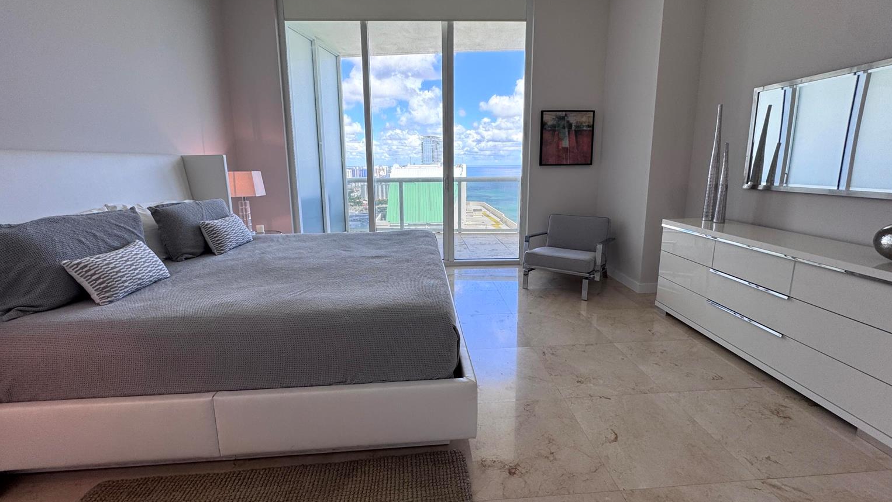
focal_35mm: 16
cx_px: 449
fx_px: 378
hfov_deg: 99.4
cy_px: 230
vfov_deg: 67.0
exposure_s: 1/120
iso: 50
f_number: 2.2
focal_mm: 2.22
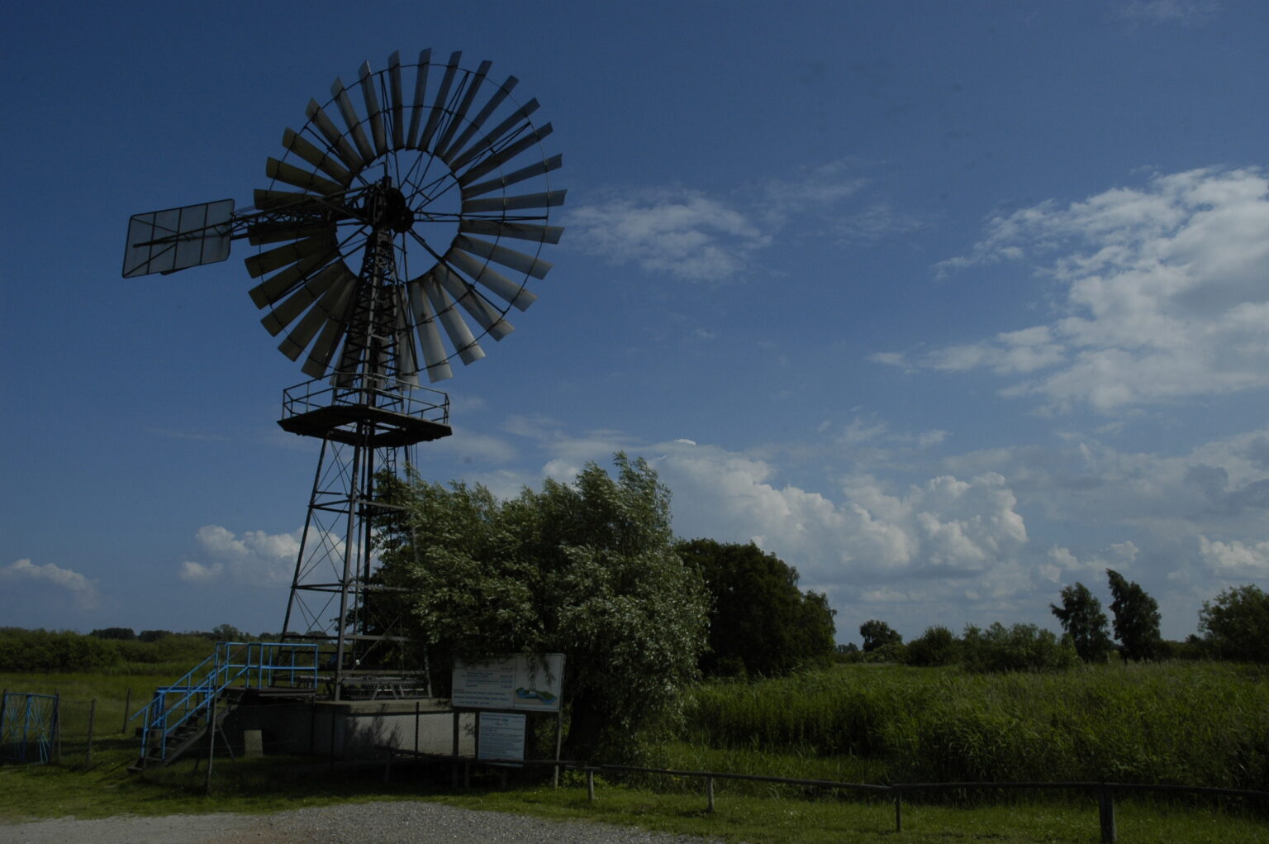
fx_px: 951
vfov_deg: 47.8
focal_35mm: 27
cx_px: 634
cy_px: 422
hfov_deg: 67.4
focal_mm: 18
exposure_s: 1/800
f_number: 14
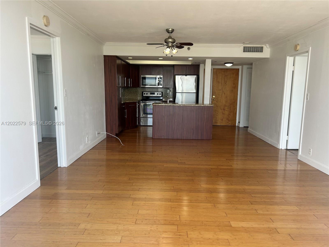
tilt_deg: -8.1
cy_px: 124
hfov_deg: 67.3
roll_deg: -0.7
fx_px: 247
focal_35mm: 26
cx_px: 164
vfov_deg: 53.1
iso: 40
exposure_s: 1/154
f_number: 1.5
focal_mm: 5.7
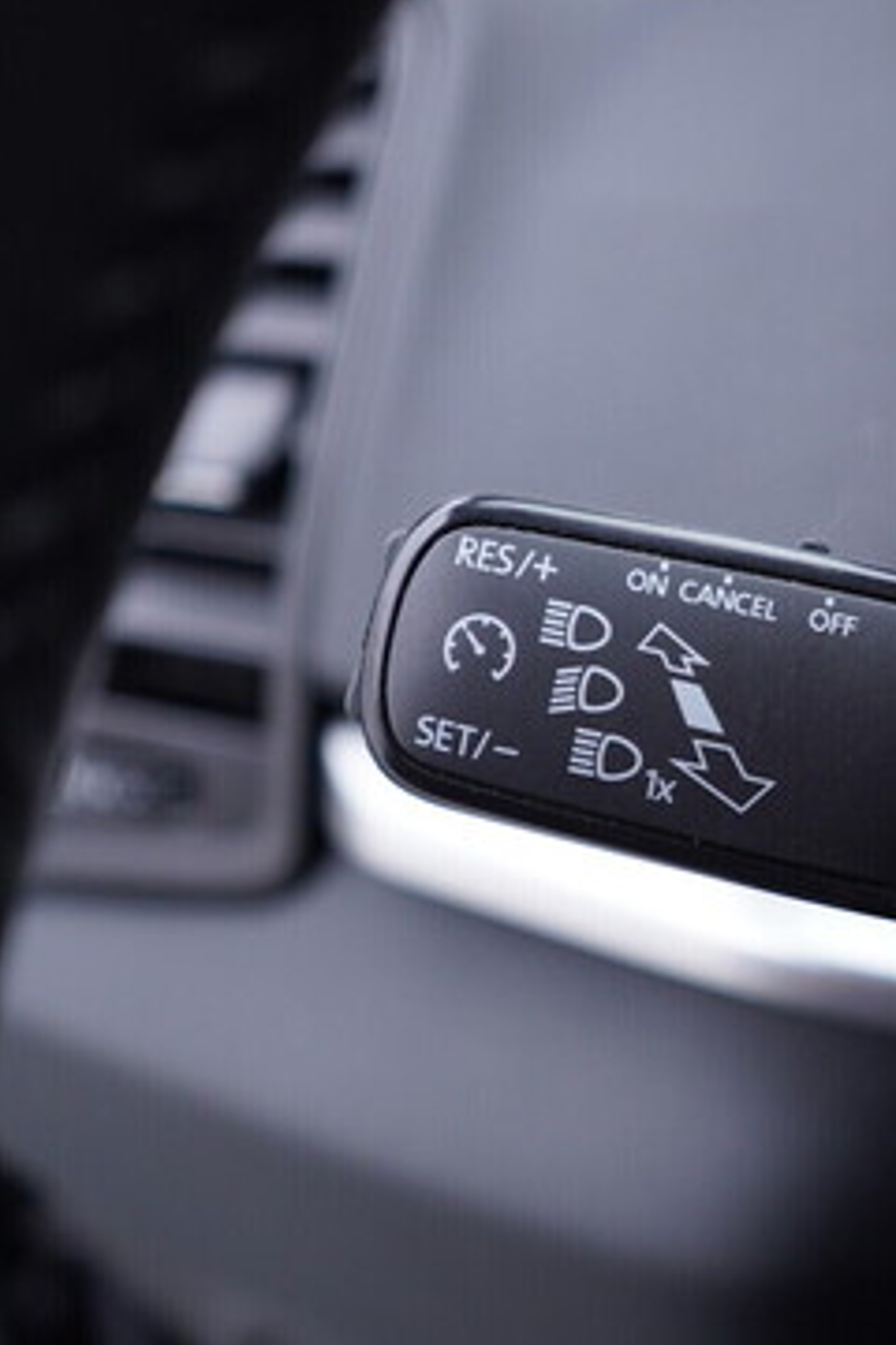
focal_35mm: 55
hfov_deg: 24.1
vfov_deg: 36.2
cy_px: 667
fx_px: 2053
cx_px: 773
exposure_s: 1/40
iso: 160
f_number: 2.8
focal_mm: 24
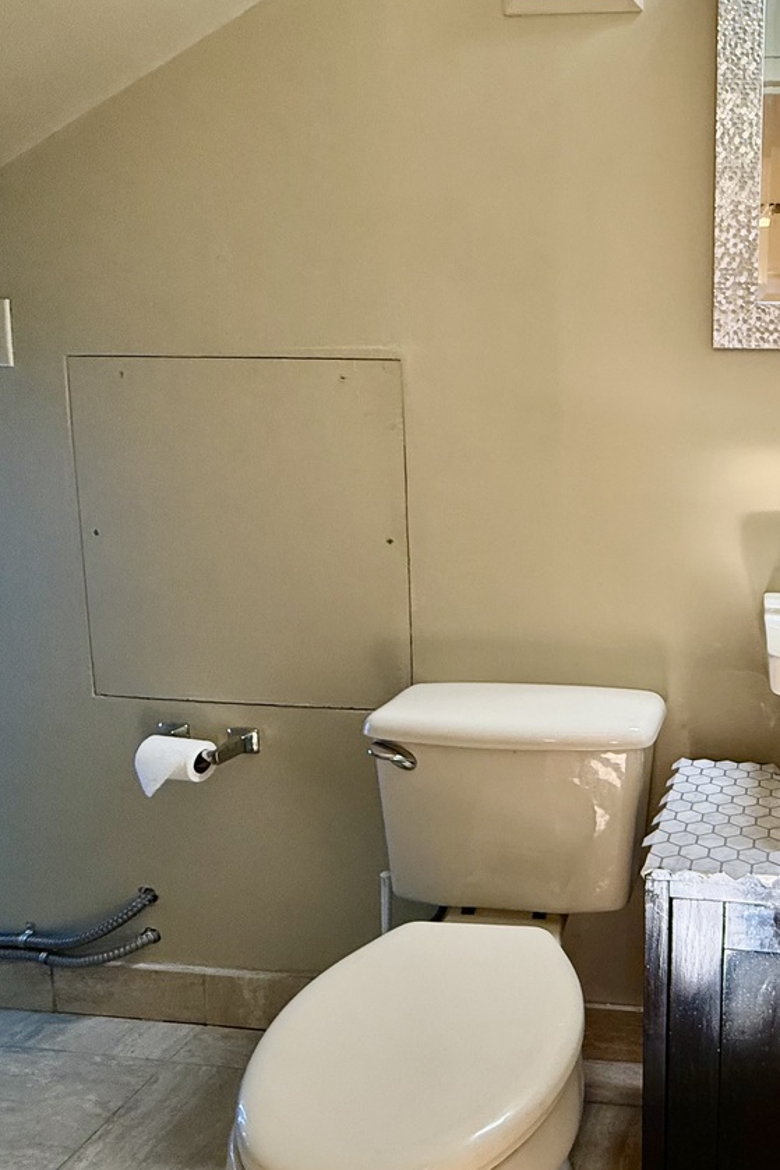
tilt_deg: -7.9
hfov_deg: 45.9
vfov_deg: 71.5
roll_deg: -1.2
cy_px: 561
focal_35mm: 25
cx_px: 714
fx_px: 813
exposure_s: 1/120
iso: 320
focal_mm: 2.22
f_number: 2.2
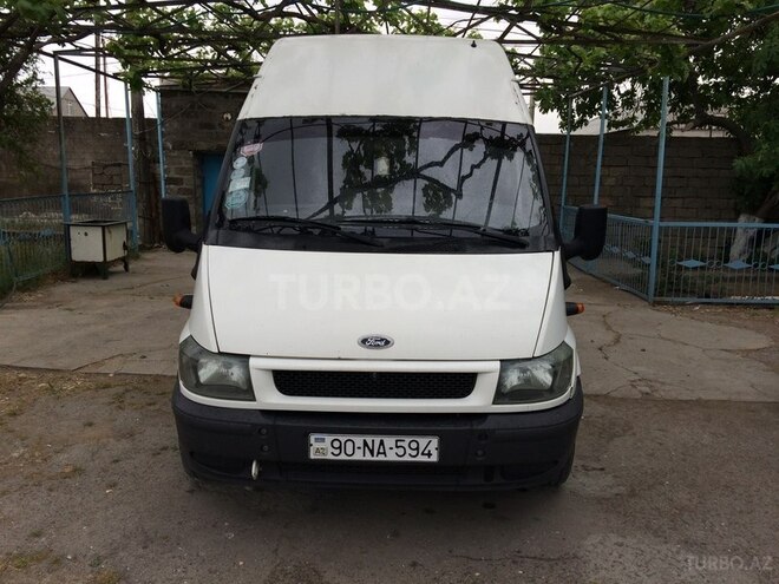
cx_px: 390
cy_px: 292
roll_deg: -0.2
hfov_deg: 61.7
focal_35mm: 29
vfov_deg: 48.2
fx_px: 653
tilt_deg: -10.5
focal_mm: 4.15
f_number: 2.2
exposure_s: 1/1466
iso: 32
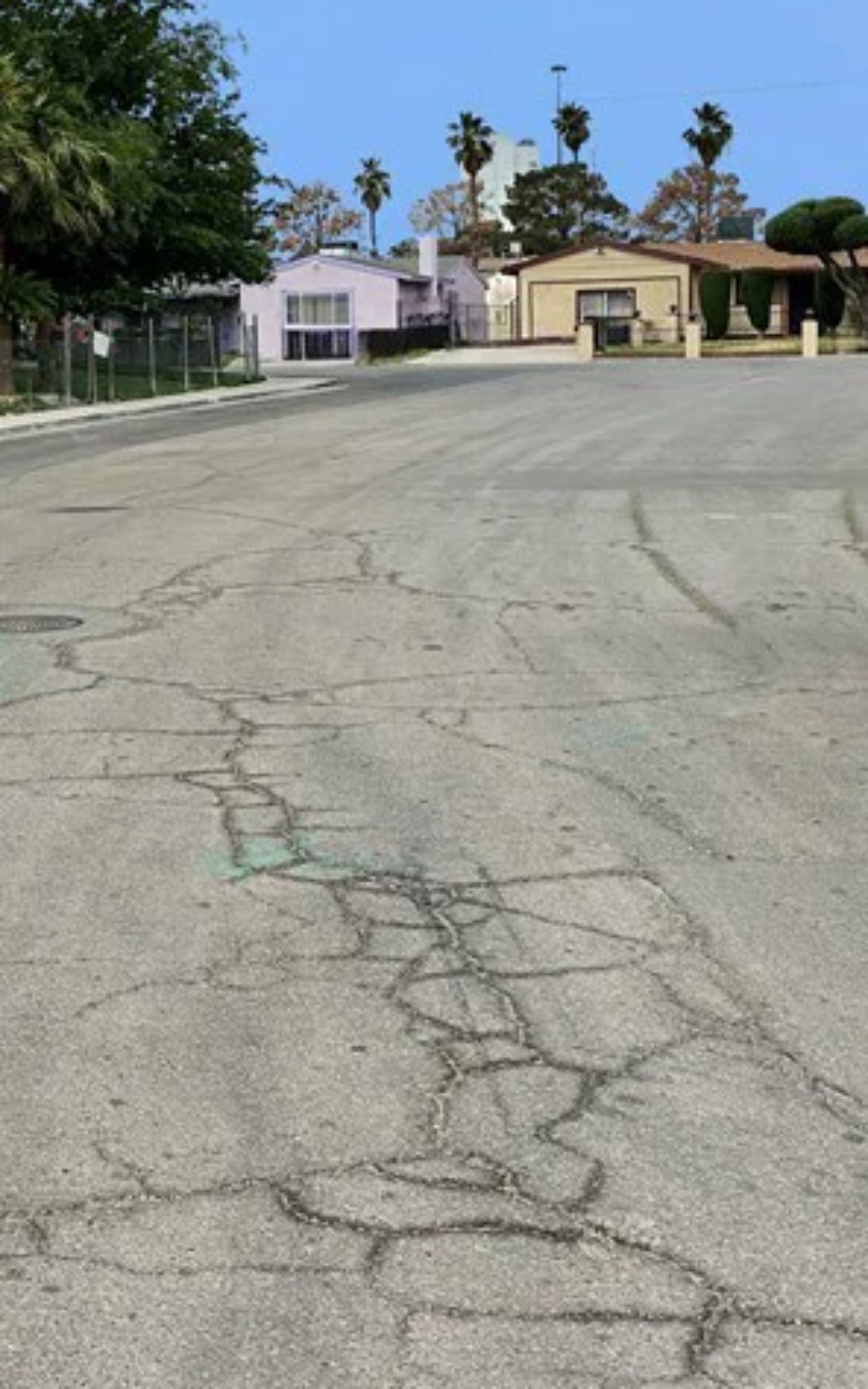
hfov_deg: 23.3
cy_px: 396
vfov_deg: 36.3
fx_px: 2083
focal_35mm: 55
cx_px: 211
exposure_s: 1/8197
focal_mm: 6.86
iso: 80
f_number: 1.78
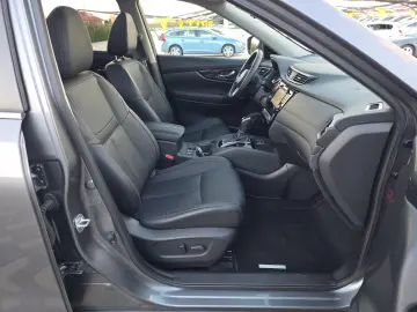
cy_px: 156
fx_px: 277
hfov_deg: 73.9
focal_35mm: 23
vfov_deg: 58.9
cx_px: 208
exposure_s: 1/100
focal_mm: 6.25
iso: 250
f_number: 1.7
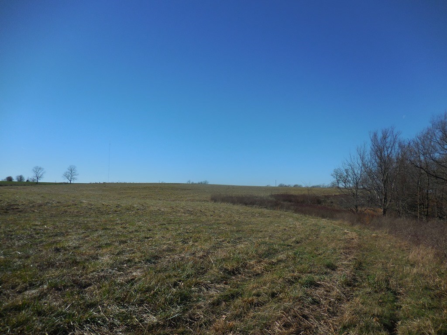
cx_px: 224
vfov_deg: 54.9
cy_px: 168
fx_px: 323
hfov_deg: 69.4
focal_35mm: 25
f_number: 6.6
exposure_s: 1/800
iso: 125
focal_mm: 4.5
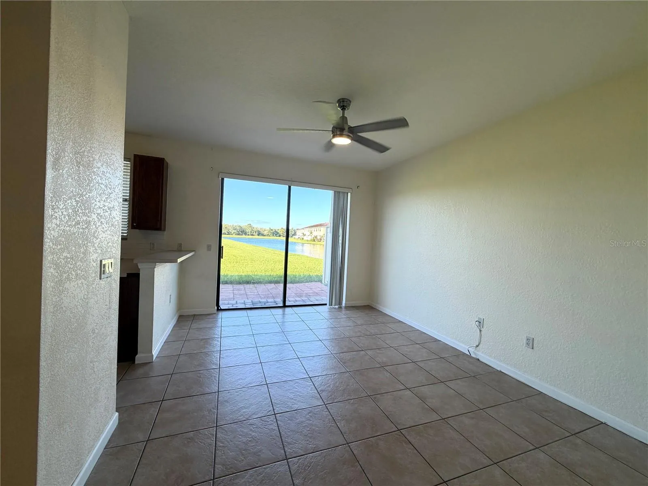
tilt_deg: -0.8
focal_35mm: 14
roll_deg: -2.9
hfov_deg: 102.1
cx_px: 324
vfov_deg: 85.7
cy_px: 243
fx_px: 262
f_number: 2.2
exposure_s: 1/145
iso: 64
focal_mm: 2.22
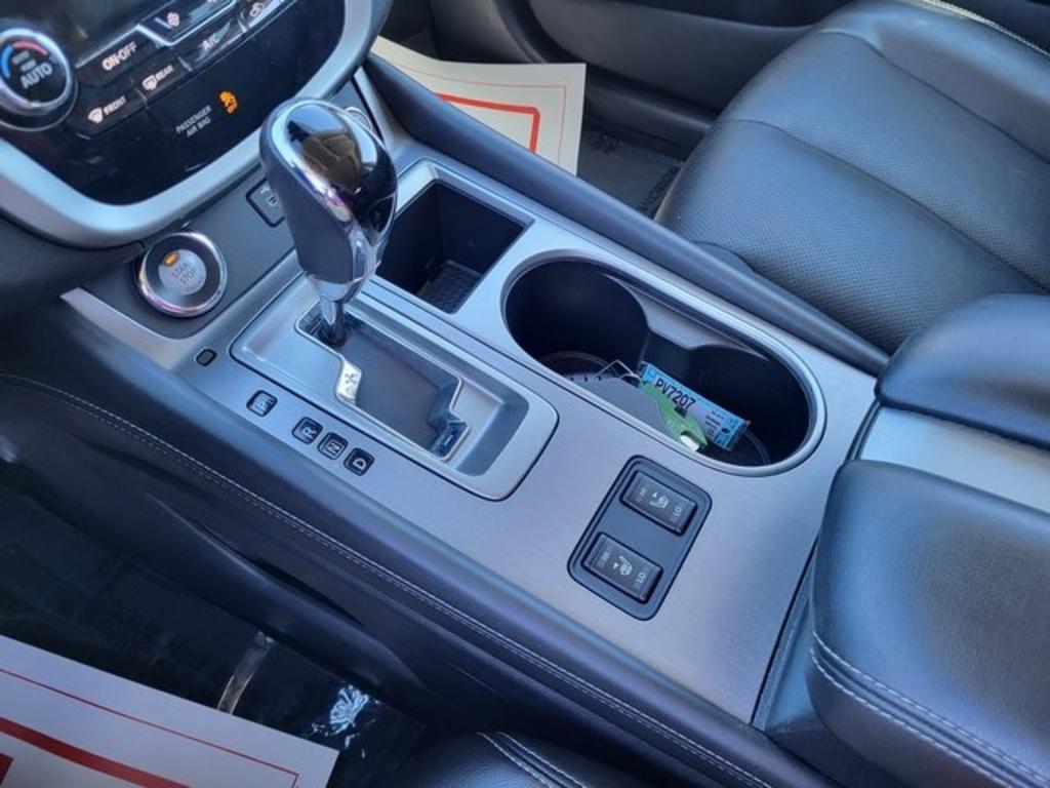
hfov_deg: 67.3
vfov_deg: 53.1
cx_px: 525
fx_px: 789
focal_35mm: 26
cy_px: 394
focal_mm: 5.4
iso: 250
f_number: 1.8
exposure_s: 1/120
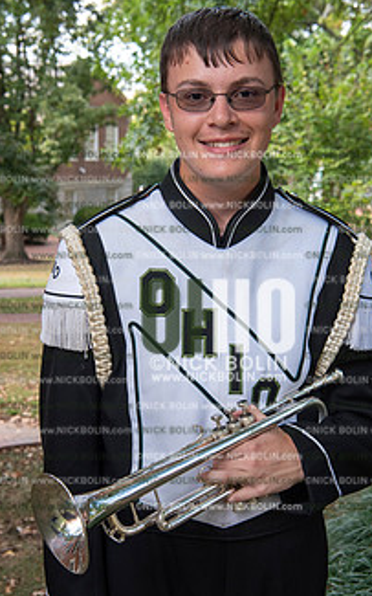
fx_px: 1055
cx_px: 218
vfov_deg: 31.5
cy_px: 330
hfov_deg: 20.0
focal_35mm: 65
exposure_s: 1/100
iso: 500
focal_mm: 46
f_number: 8
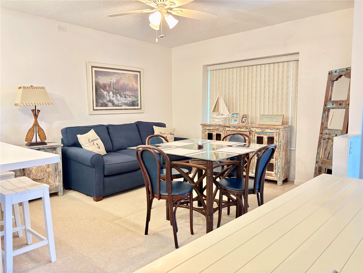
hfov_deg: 67.3
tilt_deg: -6.3
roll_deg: -0.2
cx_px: 182
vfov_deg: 53.1
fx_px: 273
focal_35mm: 26
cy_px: 136
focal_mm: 5.96
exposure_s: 1/60
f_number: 1.6
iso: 500
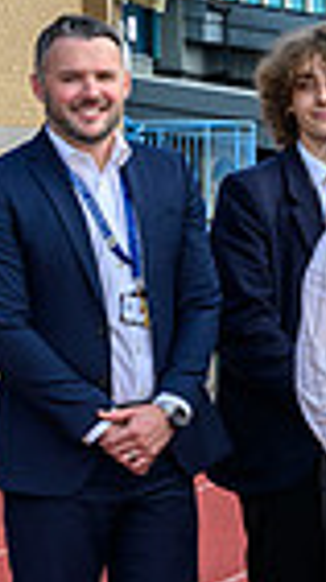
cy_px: 252
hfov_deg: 4.9
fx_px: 3499
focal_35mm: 227
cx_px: 1159
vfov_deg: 9.5
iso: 200
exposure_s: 1/125
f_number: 10
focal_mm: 48
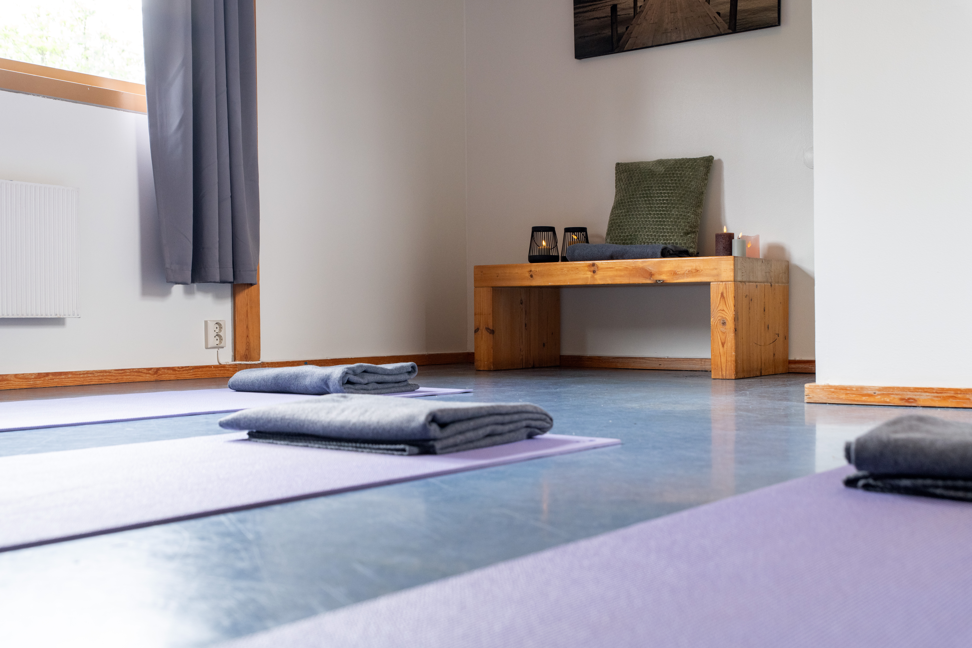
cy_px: 324
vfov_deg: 33.4
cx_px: 486
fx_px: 1080
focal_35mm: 40
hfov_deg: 48.5
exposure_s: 1/40
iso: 800
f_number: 5
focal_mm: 40
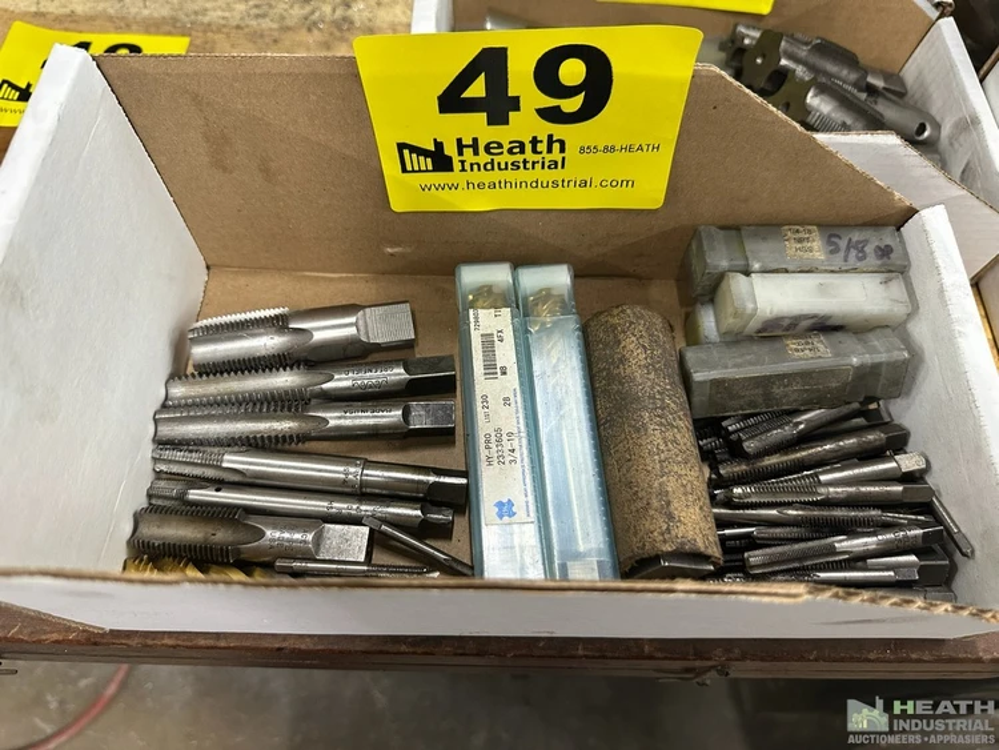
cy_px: 375
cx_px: 500
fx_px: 693
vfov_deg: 56.8
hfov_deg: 71.6
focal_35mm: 24
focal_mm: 6.86
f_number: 1.78
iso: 320
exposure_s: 1/60
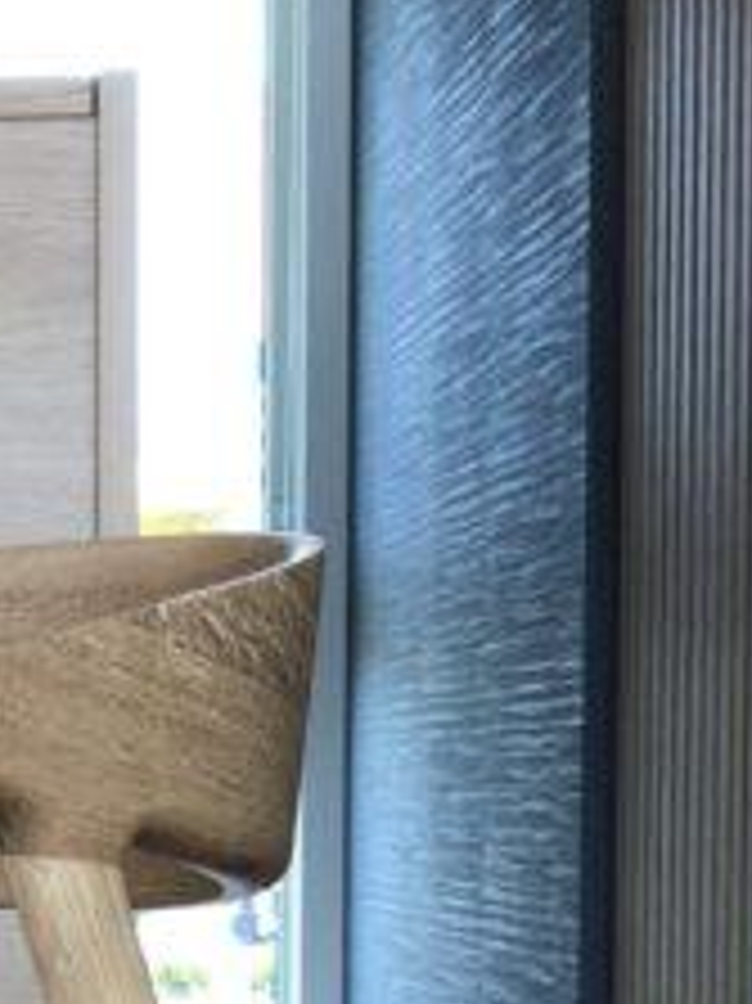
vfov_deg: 17.5
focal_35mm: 109
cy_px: 1060
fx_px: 3160
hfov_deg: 13.1
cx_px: -198
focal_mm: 3.99
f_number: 1.8
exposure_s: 1/120
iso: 40
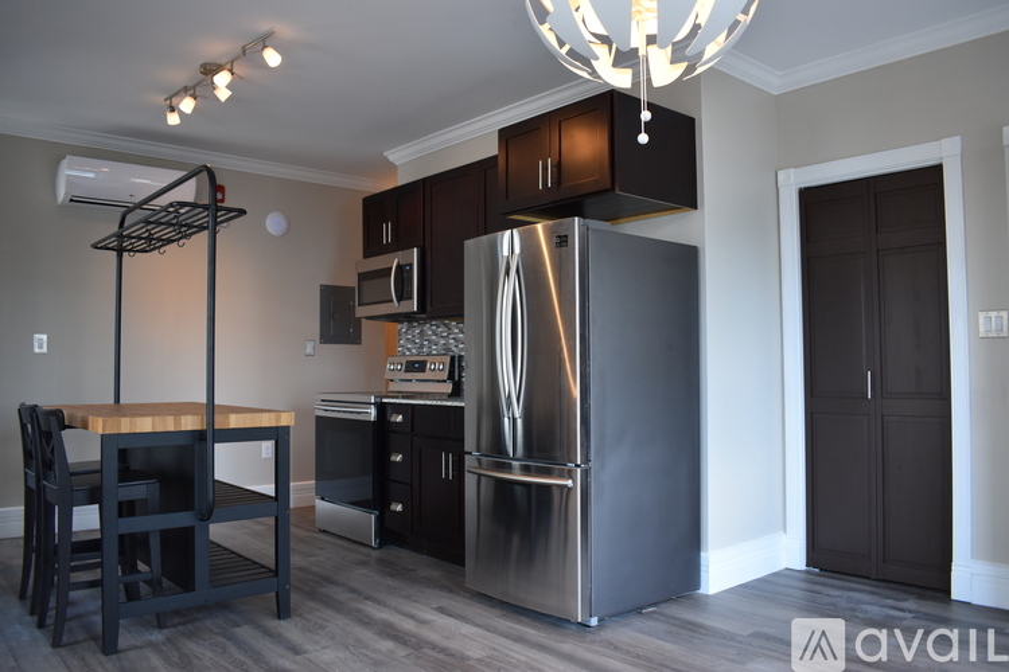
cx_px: 504
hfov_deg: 67.4
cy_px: 336
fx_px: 757
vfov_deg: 47.9
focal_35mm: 27
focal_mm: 18
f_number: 4
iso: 450
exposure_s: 1/60
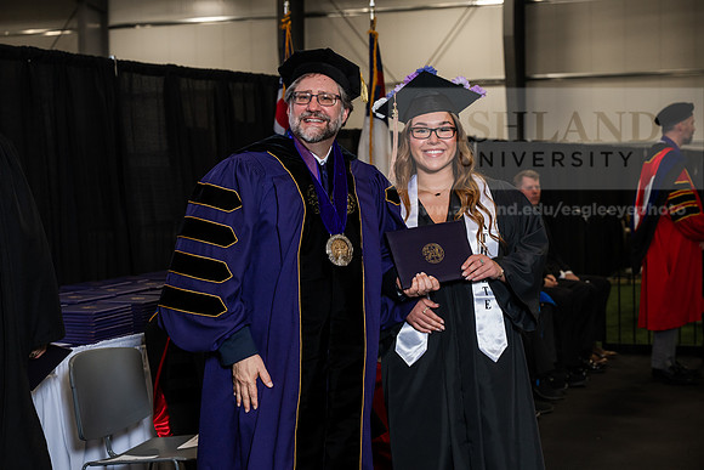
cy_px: 235
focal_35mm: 67
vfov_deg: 20.3
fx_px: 1310
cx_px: 352
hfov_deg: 30.1
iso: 1250
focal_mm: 67
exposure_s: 1/200
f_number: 5
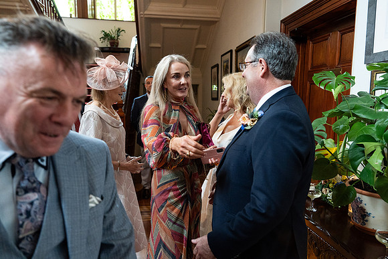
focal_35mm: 24
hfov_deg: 73.7
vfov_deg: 53.2
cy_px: 130
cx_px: 194
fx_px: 259
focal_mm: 24
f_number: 3.5
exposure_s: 1/200
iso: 5000
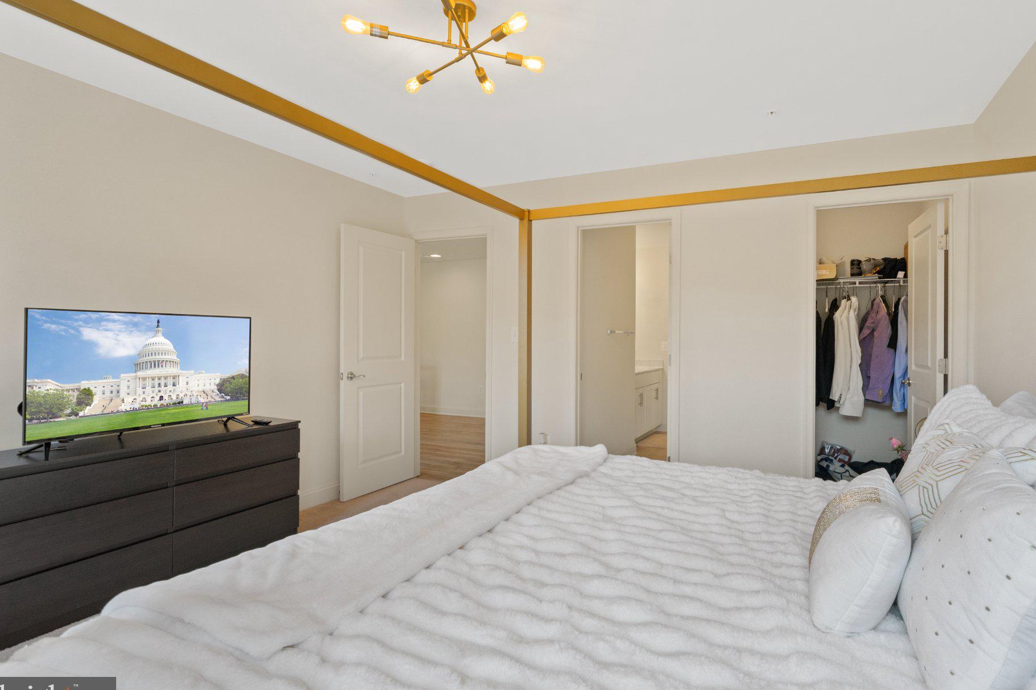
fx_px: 518
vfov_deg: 67.3
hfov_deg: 89.7
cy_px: 330
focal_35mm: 18
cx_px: 573
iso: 640
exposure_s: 1/160
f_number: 8
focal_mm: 16
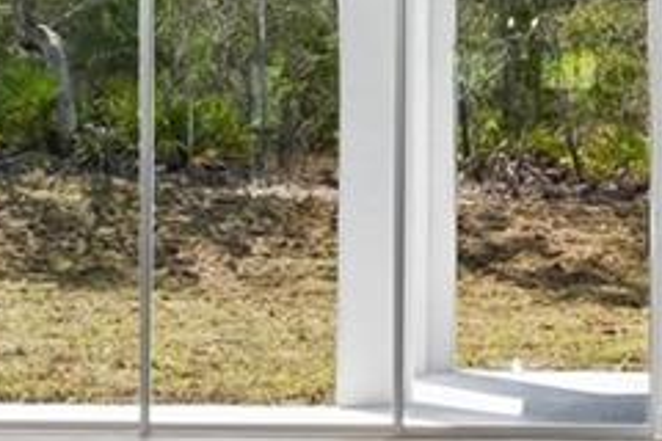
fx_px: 1839
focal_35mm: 100
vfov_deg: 13.7
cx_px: 532
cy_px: 182
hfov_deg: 20.2
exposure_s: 1/8
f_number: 7.1
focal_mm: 10
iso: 100
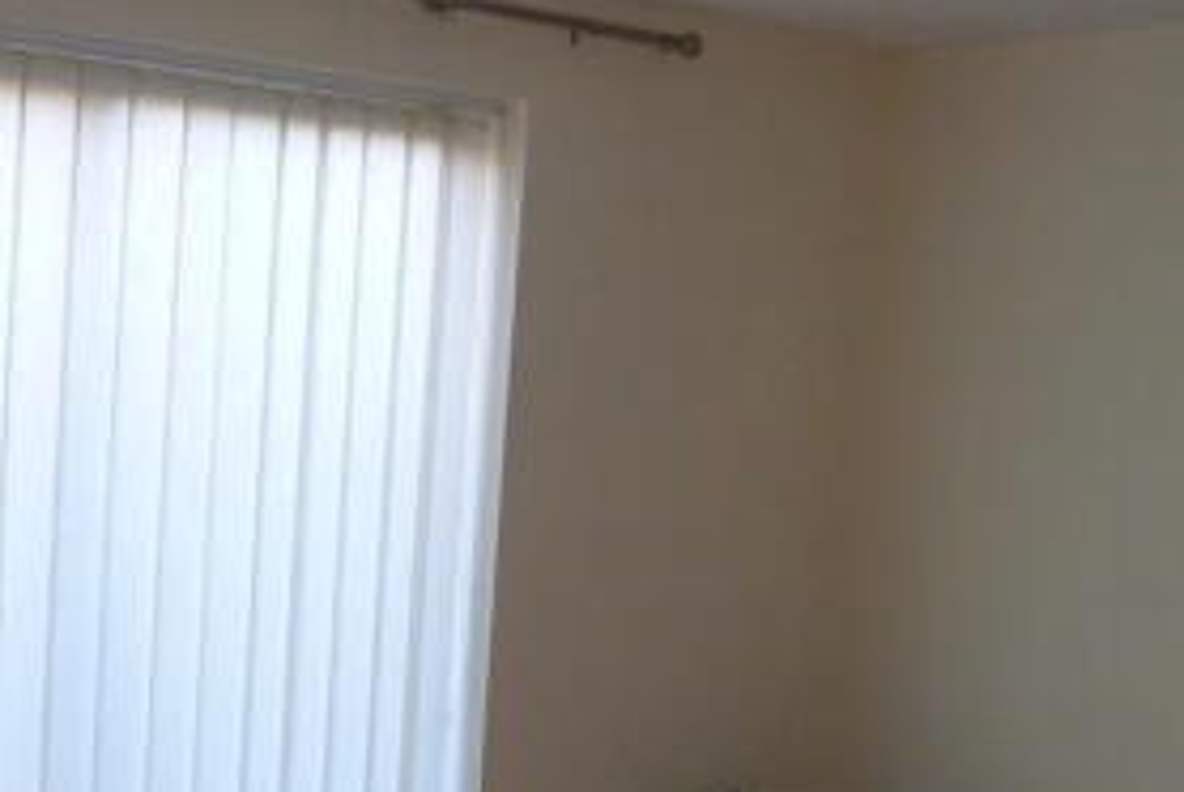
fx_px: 2008
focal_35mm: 61
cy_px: 551
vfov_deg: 22.2
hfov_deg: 32.8
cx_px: 620
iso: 200
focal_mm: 5
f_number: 3.3
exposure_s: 1/30
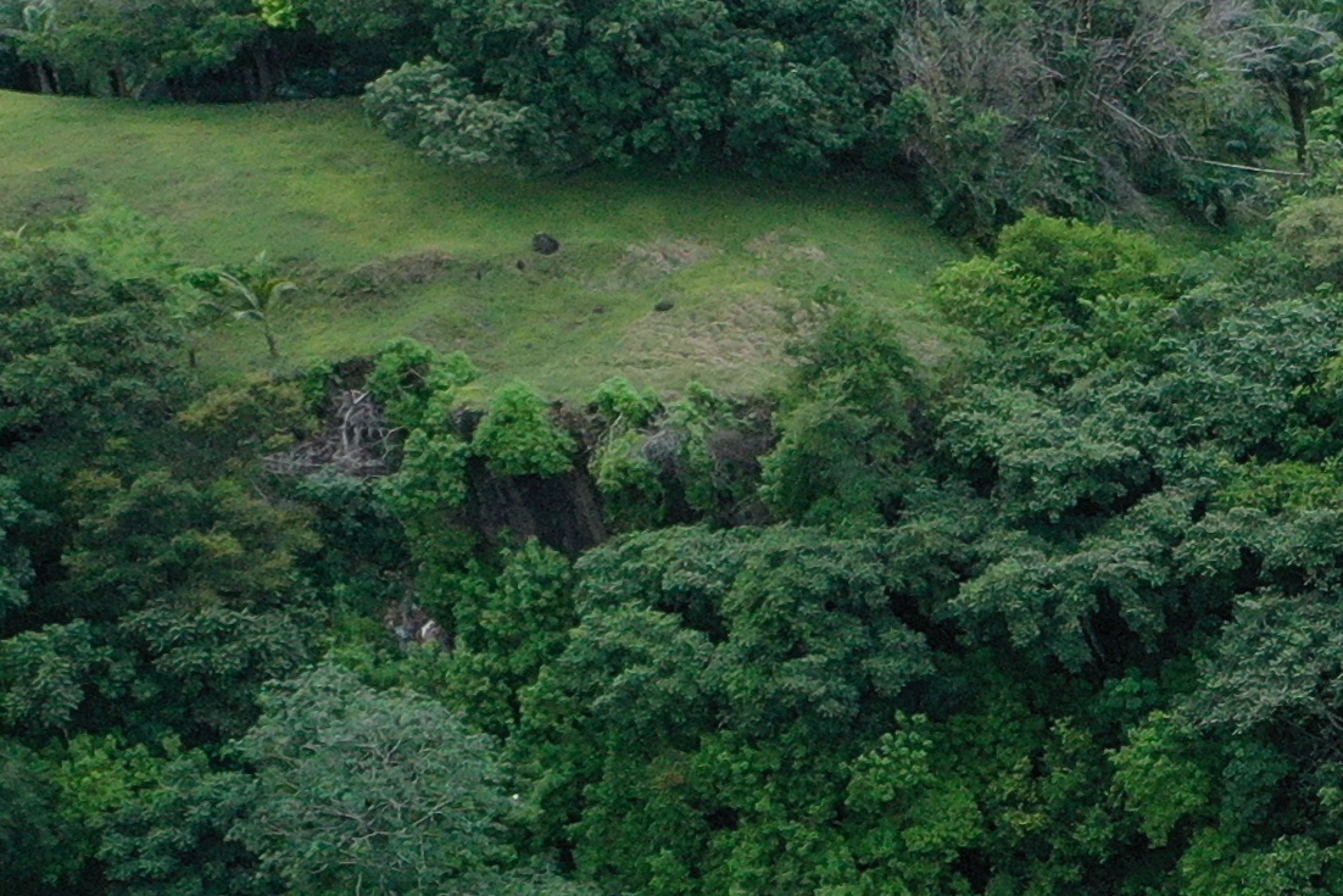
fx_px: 5186
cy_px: 1302
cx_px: 3210
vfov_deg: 9.6
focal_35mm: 139
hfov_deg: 12.0
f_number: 5.6
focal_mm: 10.26
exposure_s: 1/160
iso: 200
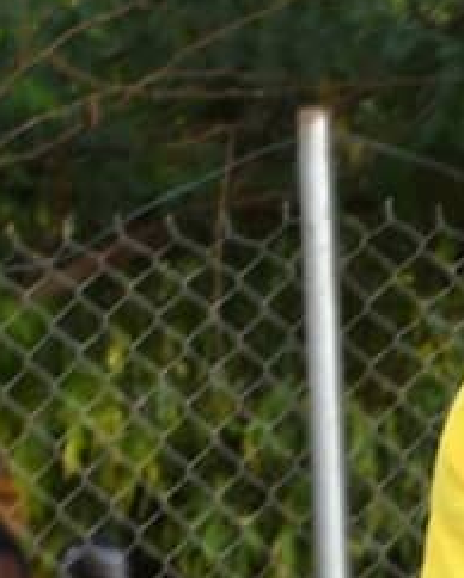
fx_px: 6532
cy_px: 1086
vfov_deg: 5.0
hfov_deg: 4.0
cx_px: 703
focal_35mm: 381
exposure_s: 1/160
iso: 200
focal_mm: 32
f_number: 6.3
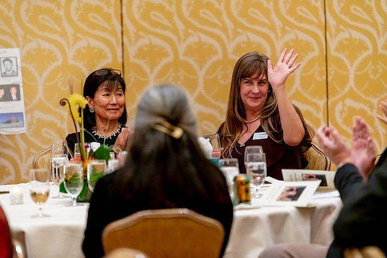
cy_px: 129
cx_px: 194
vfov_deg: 6.9
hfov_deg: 10.3
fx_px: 2150
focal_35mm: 200
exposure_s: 1/160
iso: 6400
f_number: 2.8
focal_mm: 200
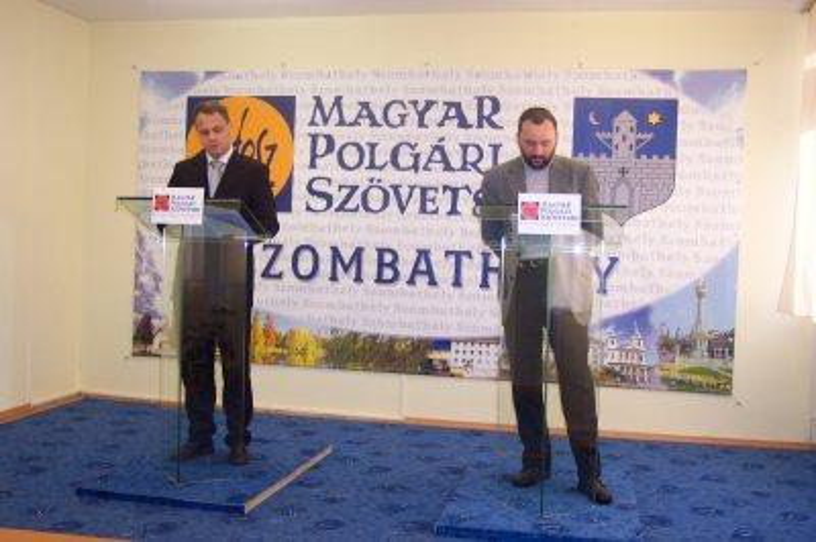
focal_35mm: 38
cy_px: 271
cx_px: 408
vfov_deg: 35.0
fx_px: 861
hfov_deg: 50.7
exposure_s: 1/60
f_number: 2.8
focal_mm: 8
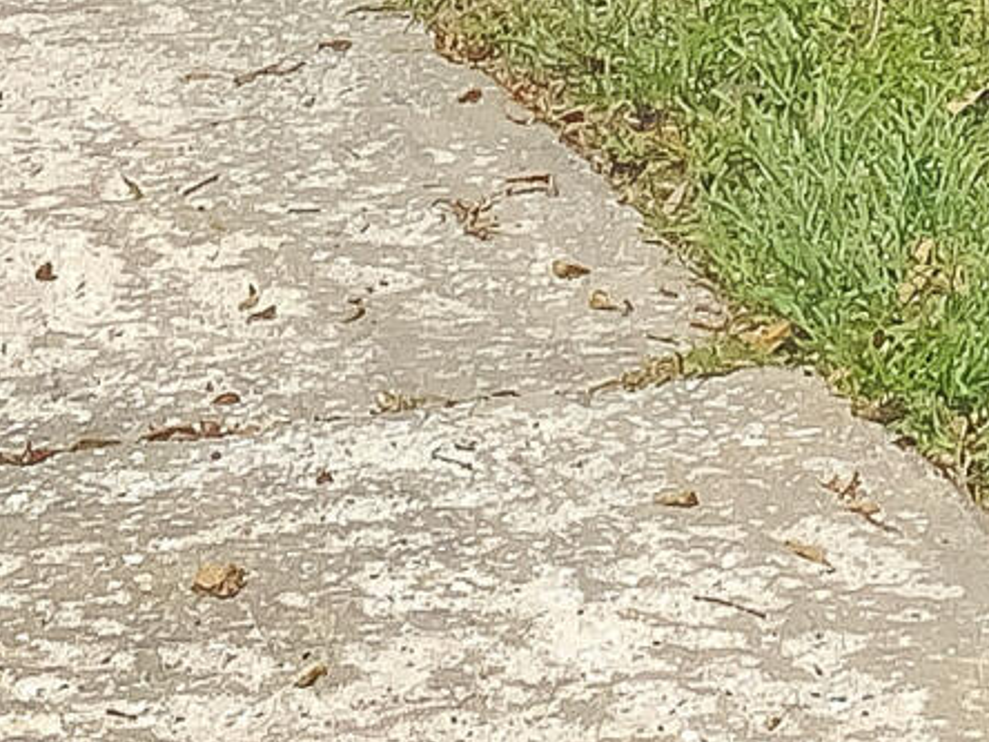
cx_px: 1038
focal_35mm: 196
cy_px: -615
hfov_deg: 10.0
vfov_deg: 7.4
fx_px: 5600
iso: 16
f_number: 1.8
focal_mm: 3
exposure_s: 1/2227
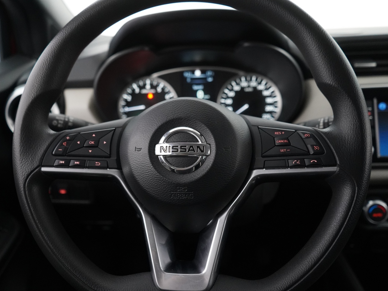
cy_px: 146
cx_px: 182
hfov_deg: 58.3
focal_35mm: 31
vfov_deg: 45.4
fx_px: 347
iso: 6400
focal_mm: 28
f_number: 3.5
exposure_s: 1/60
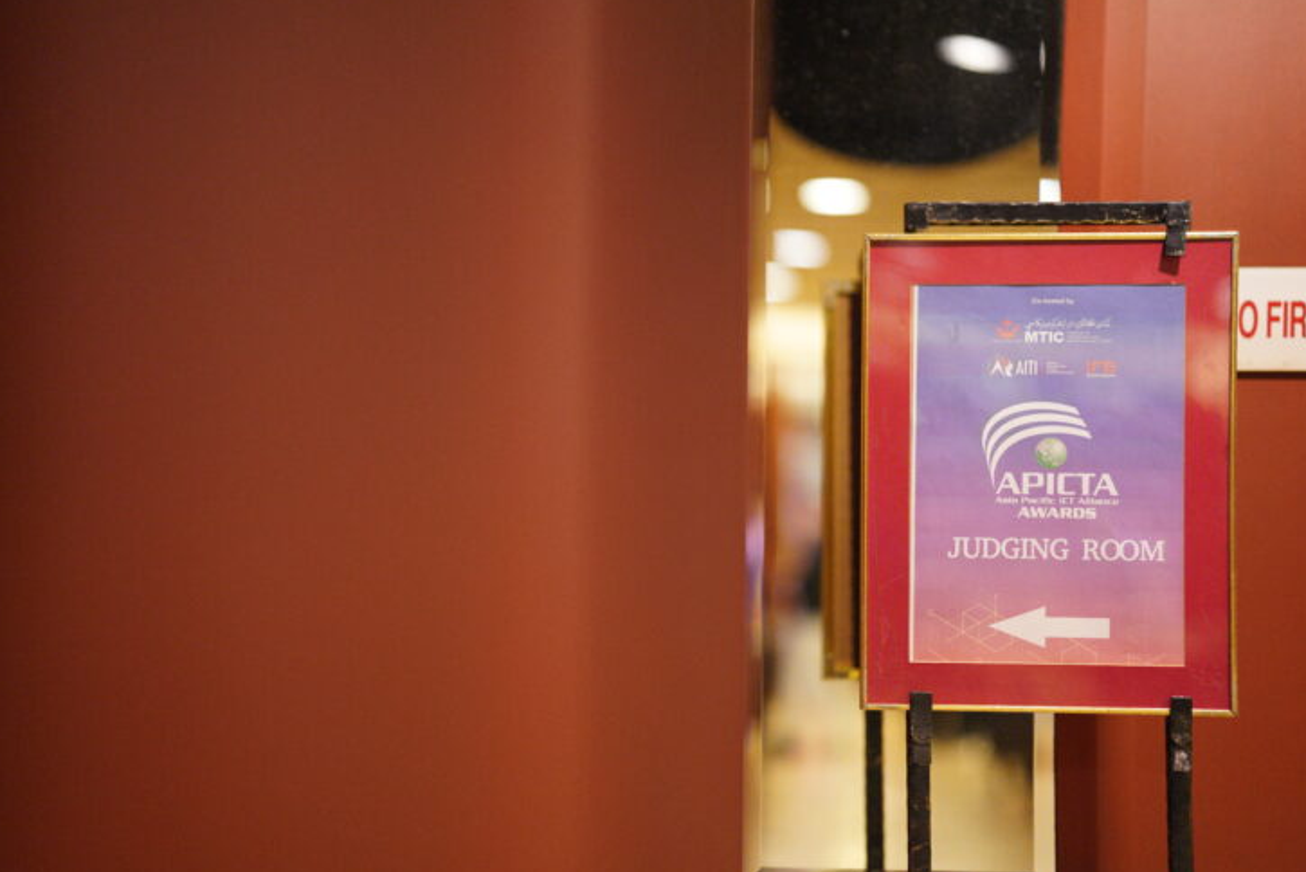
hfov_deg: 22.6
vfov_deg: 15.2
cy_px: 450
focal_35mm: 90
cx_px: 663
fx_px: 3266
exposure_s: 1/160
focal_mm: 85
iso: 3200
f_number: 1.4
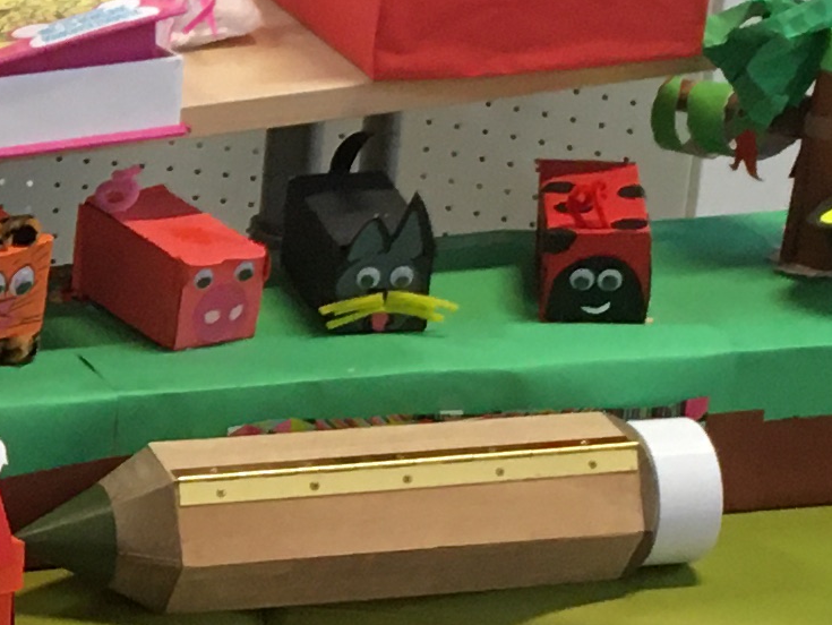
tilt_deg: -25.3
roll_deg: +1.0
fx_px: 3823
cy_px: 491
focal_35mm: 159
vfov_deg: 9.3
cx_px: -587
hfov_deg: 11.6
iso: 125
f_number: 2.2
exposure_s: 1/33
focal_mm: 4.15
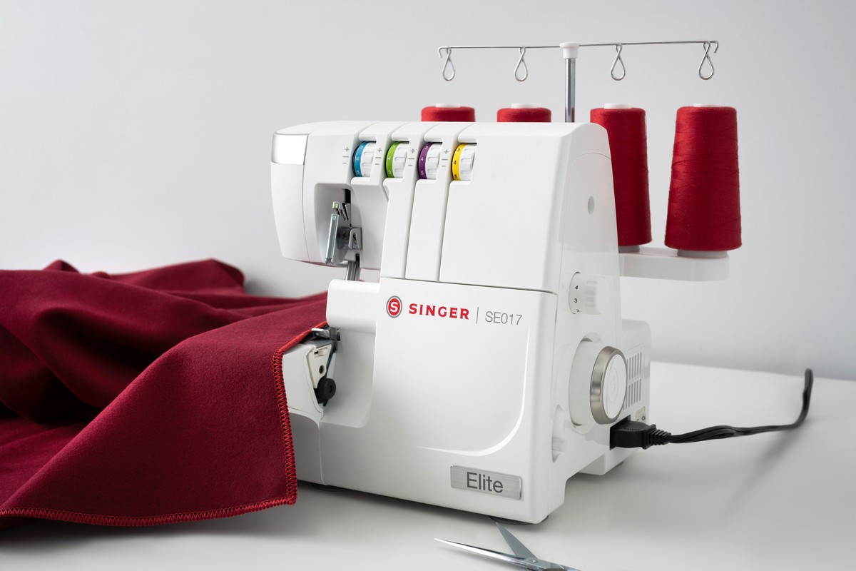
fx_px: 1189
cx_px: 428
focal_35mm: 50
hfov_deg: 39.6
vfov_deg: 27.0
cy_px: 286
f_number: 8
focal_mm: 50
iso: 64
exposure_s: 1/160
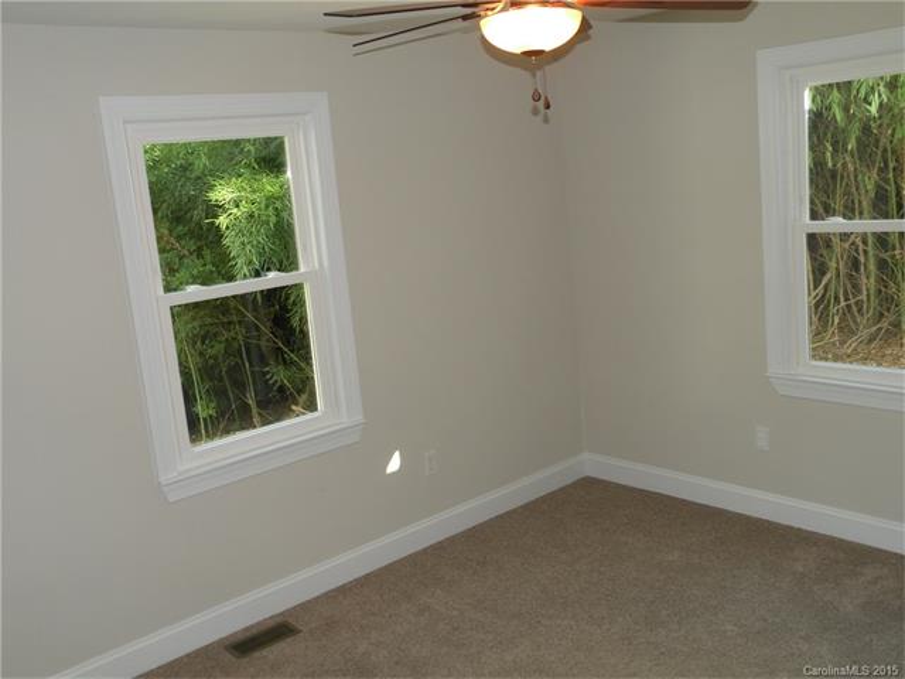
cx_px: 452
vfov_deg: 42.9
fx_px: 863
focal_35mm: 33
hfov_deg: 55.4
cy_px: 340
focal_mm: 5.8
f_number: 3.2
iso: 64
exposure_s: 1/51.3
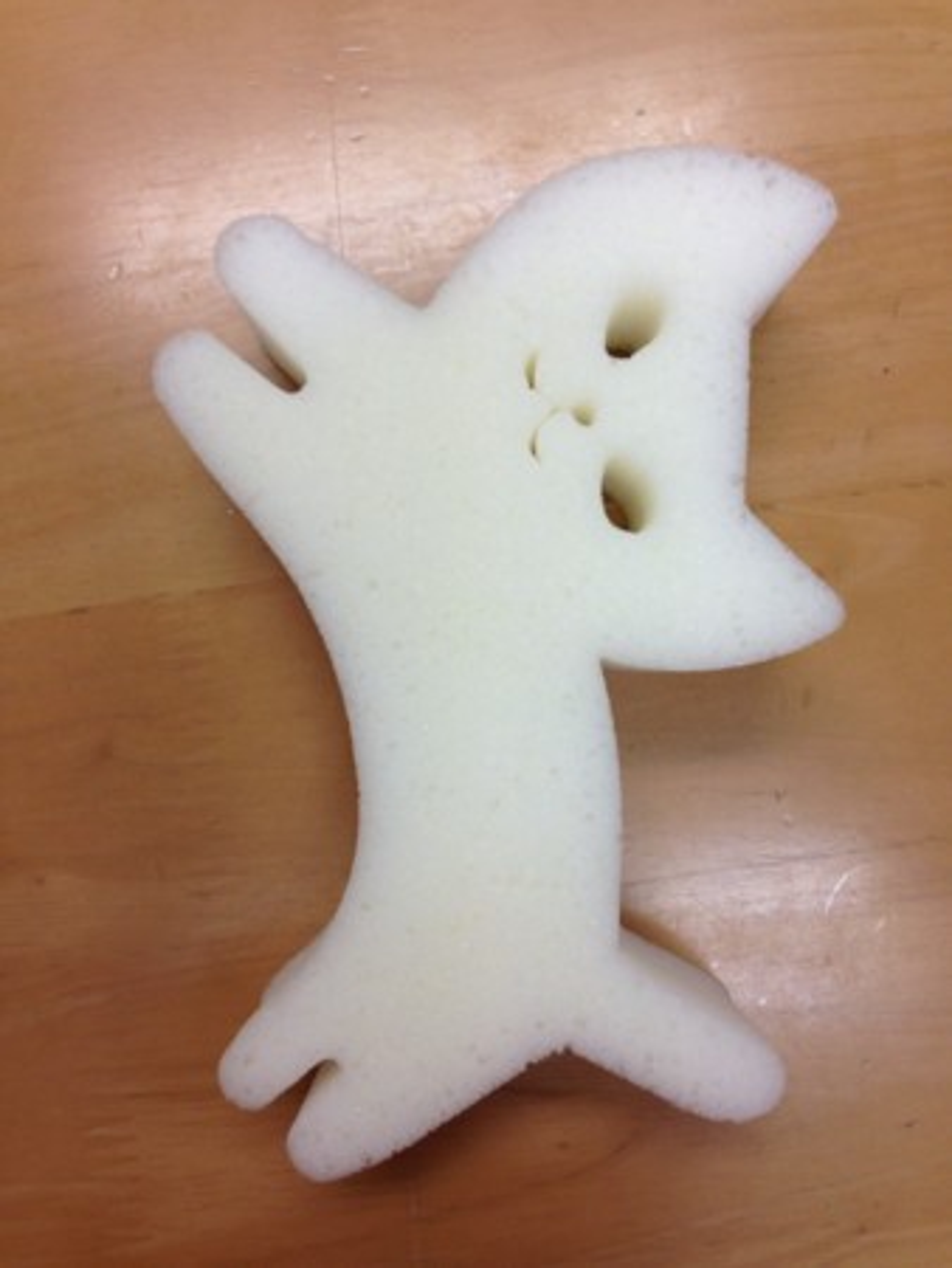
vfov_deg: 55.3
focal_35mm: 33
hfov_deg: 43.0
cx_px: 476
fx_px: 1209
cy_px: 634
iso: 64
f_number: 2.4
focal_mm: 4.13
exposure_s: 1/60
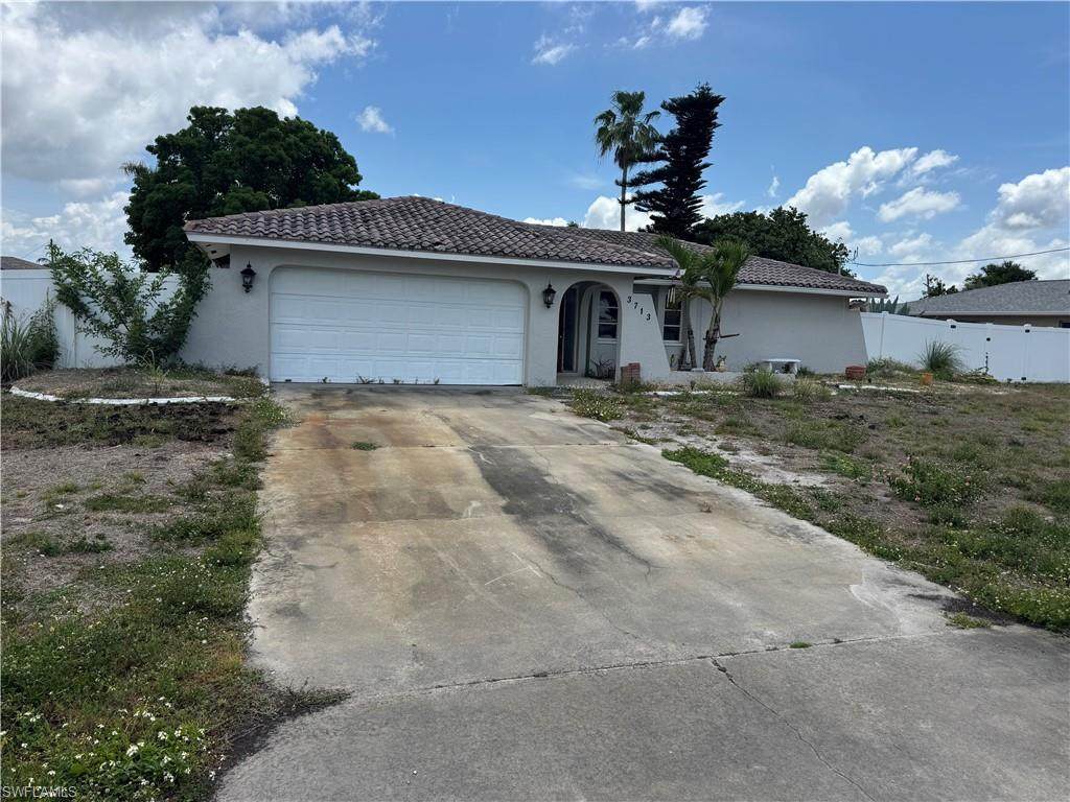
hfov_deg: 71.6
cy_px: 401
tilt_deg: -6.0
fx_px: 742
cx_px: 535
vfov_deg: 56.8
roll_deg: -2.0
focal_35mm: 24
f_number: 1.78
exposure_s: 1/4608
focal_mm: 6.76
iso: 80
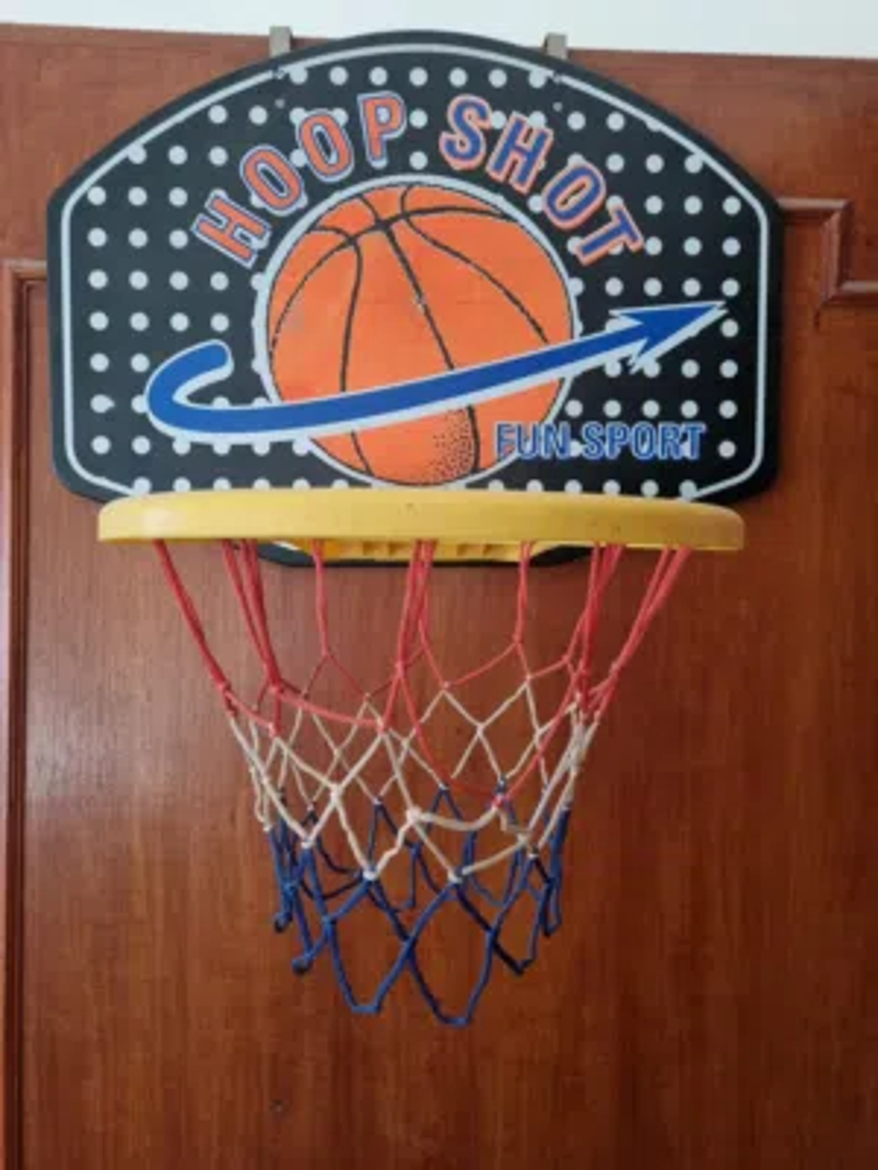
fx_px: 879
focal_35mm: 26
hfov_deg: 53.1
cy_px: 585
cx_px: 439
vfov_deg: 67.3
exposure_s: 1/50
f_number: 1.8
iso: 500
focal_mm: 5.4
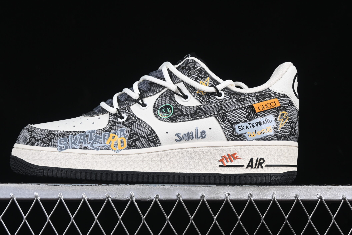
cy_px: 95
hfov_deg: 22.4
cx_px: 165
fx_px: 890
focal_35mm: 91
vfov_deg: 15.0
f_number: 8
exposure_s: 1/80
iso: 160
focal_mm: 50
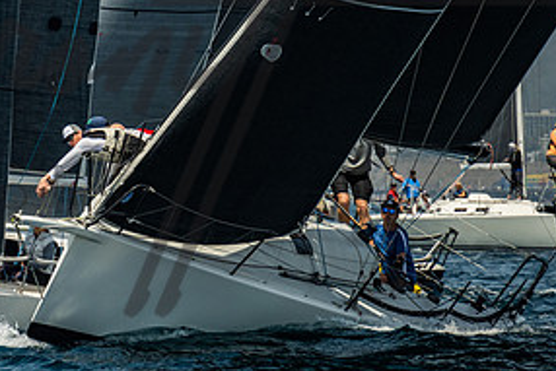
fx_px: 7664
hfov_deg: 4.1
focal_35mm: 496
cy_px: 91
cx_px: -67
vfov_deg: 2.8
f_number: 6.3
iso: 320
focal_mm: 200
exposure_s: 1/1250
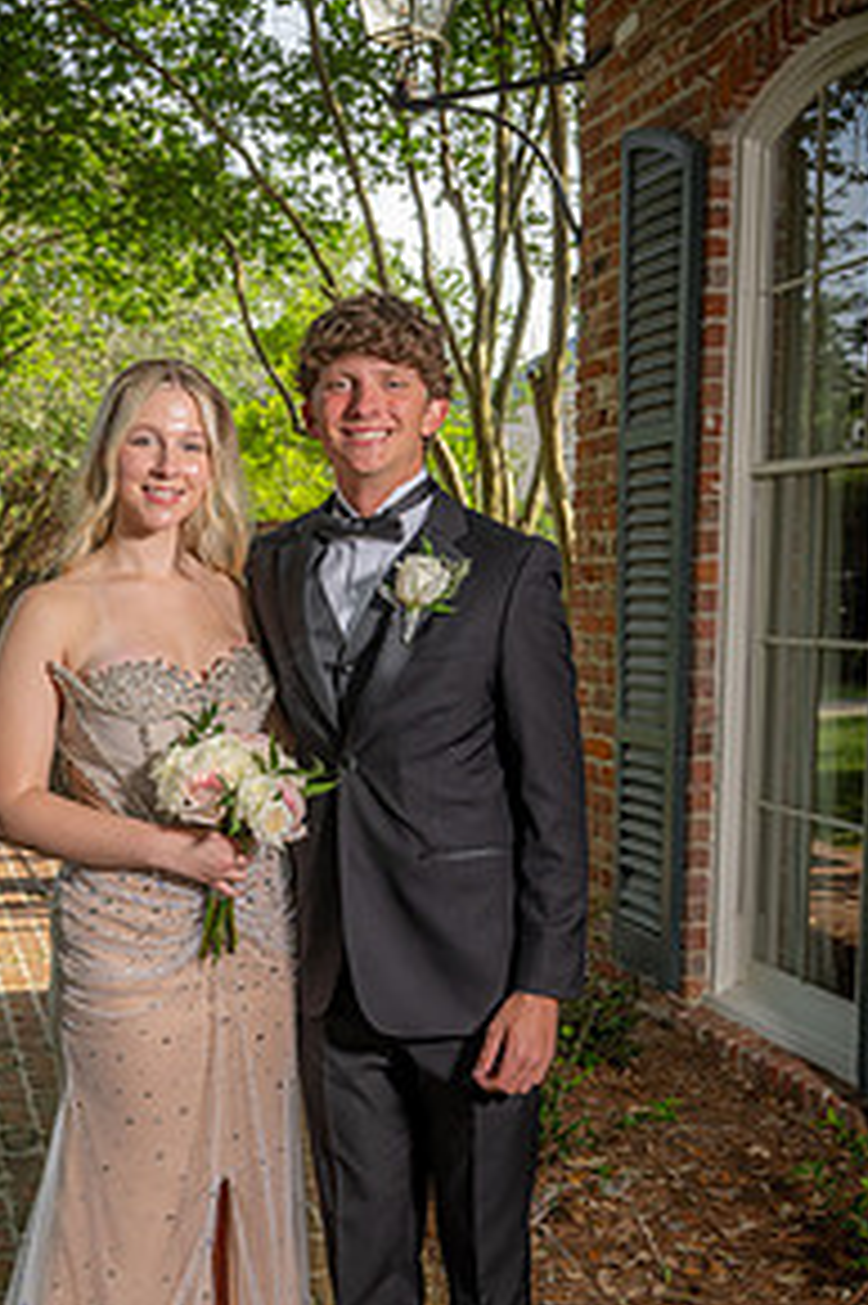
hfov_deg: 25.8
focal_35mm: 52
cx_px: 297
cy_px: 882
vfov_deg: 37.7
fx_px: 1883
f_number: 5.6
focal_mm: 33.5
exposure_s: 1/160
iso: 100
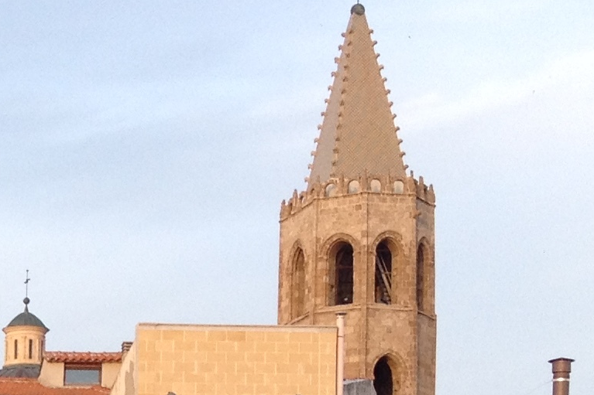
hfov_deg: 12.3
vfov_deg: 8.6
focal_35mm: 155
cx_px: -411
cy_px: 631
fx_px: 2557
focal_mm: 4.28
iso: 50
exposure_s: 1/270
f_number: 2.4
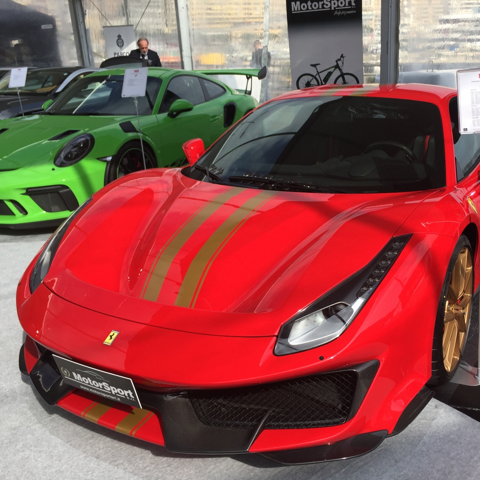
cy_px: 236
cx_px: 293
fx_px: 549
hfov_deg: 46.9
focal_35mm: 35
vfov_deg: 47.2
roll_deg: +2.6
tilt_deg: -18.5
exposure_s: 1/1236
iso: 32
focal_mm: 4.15
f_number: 2.2
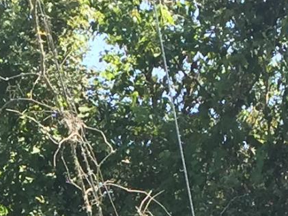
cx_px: -166
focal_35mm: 206
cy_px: 622
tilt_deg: -3.5
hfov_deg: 9.3
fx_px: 1715
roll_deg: -1.5
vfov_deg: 6.6
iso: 32
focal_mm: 4.15
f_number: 2.2
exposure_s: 1/494
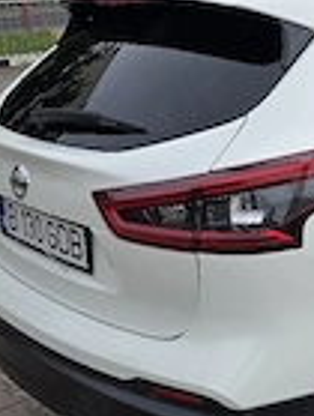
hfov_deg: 20.2
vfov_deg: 29.3
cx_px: 422
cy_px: 183
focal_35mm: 66
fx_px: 795
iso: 80
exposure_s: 1/5000
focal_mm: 6.3
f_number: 1.7
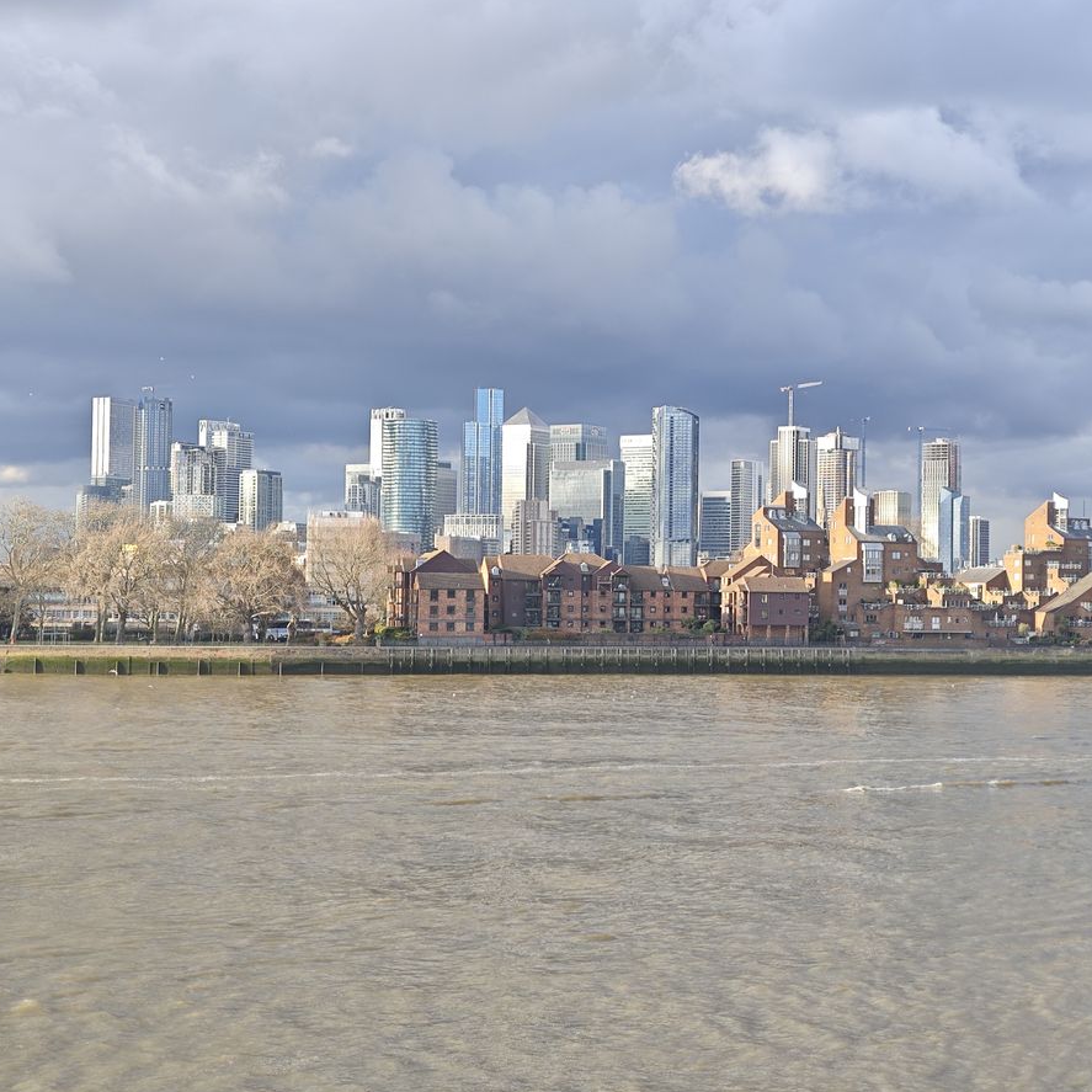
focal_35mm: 55
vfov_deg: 31.1
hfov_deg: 30.9
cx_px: 719
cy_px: 547
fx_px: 1963
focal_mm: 6.55
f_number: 1.6
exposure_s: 1/462
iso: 50
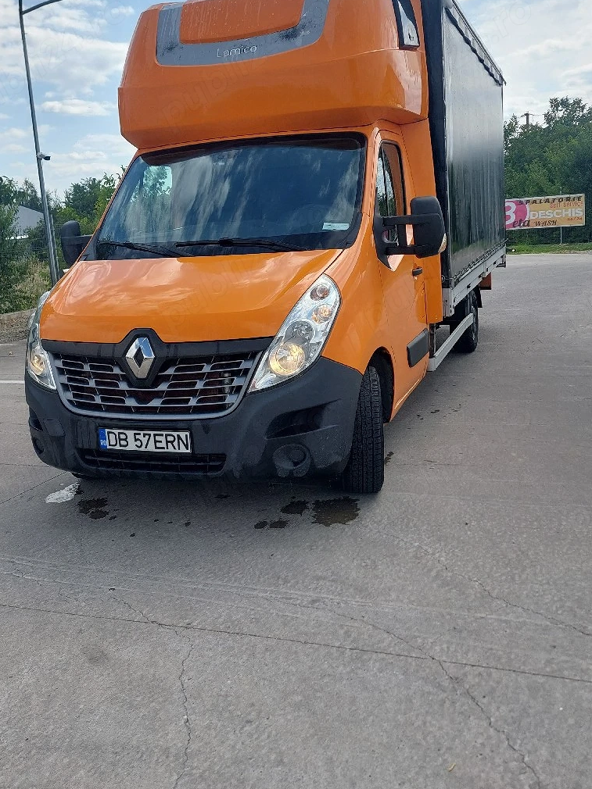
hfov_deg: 42.9
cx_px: 296
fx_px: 753
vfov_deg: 54.7
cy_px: 296
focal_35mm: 33
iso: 40
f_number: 1.8
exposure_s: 1/1667
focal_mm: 5.23
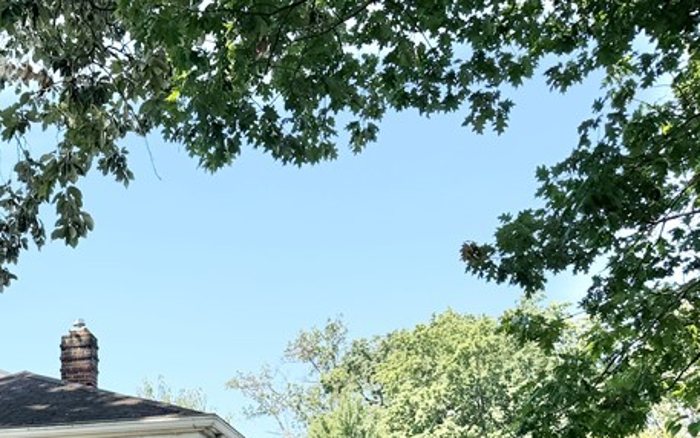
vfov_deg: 21.1
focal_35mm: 57
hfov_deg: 32.1
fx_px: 1088
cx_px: -38
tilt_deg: +2.4
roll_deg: +1.1
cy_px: 539
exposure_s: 1/2525
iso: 80
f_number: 1.78
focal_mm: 6.76
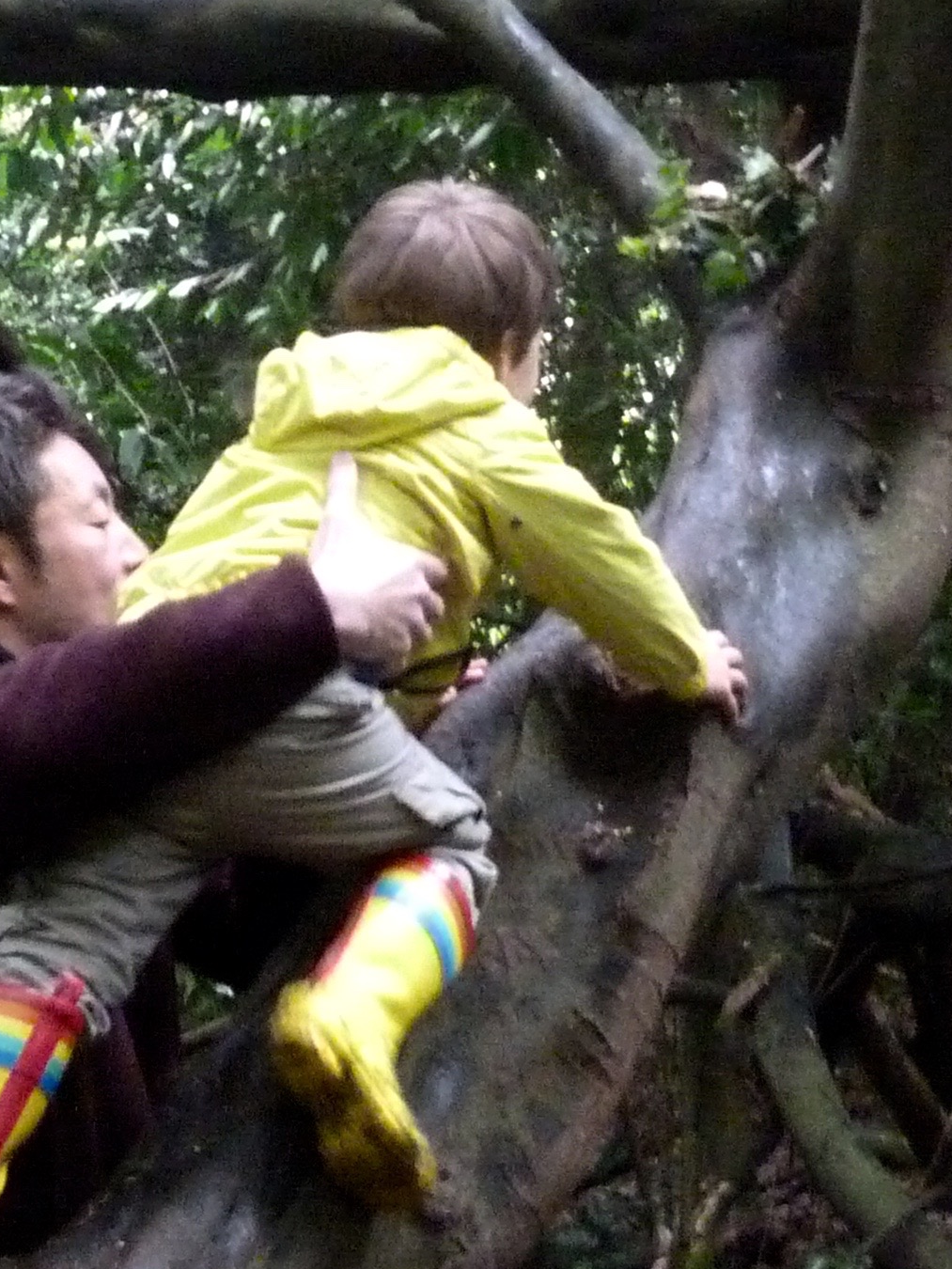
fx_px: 2933
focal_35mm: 80
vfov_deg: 24.3
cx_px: 233
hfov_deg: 18.3
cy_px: 410
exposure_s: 1/15
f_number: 2.8
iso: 800
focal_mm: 4.5
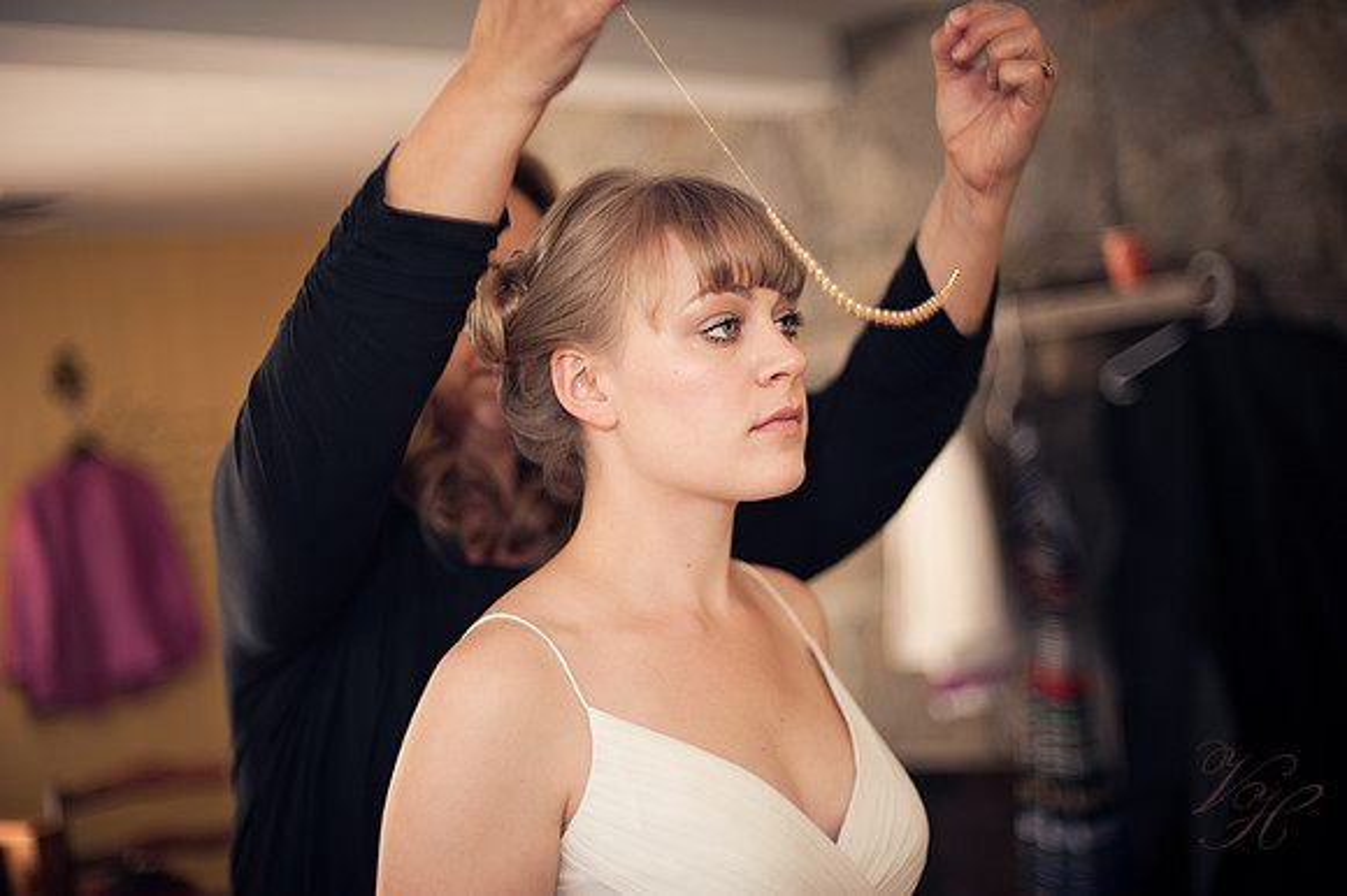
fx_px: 1870
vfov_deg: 27.0
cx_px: 674
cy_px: 448
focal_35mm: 50
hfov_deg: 39.6
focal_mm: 50
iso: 200
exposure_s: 1/100
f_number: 1.4
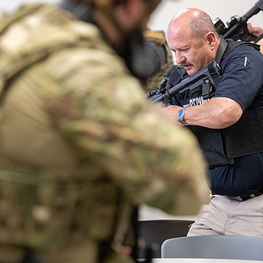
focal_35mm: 210
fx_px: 1805
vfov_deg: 8.3
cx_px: 114
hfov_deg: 8.3
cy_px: 107
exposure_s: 1/500
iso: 2000
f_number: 2.8
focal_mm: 130
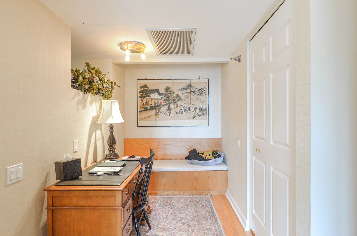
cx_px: 178
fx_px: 193
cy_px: 118
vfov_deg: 63.0
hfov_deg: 85.5
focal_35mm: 20
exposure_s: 1/60
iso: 800
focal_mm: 13
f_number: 4
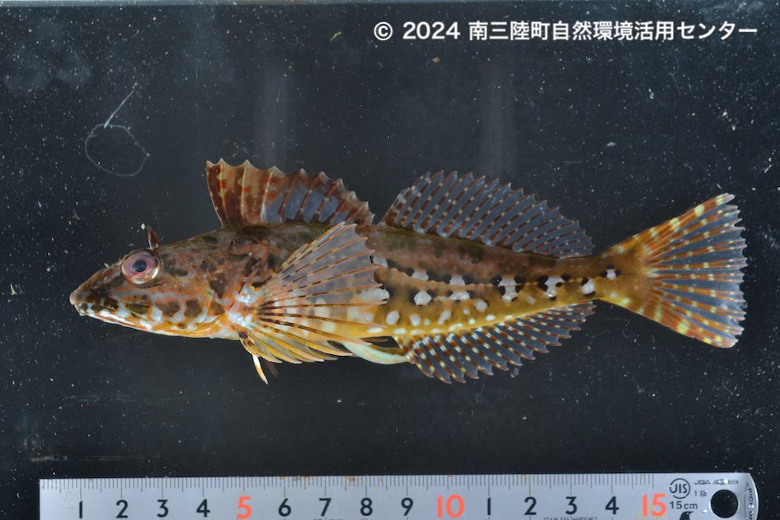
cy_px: 260
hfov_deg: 33.4
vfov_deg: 22.6
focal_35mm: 60
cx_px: 390
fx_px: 1300
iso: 400
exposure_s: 1/125
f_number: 8
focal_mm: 40
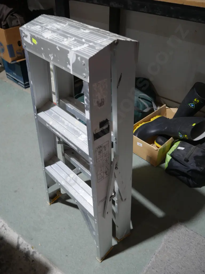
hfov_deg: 44.2
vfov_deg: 56.8
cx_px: 102
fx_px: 253
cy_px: 137
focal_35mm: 32
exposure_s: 1/60
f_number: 3.6
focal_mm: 16
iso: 500
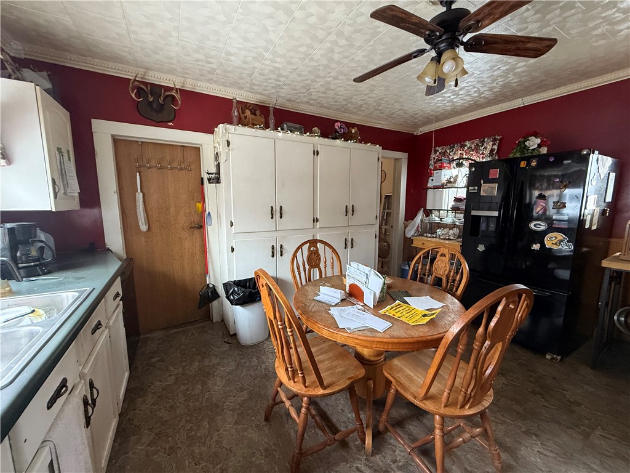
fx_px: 255
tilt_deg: -7.8
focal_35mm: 14
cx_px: 315
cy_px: 236
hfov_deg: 102.1
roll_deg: +0.1
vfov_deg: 85.7
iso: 400
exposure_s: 1/63
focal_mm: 2.22
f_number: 2.2
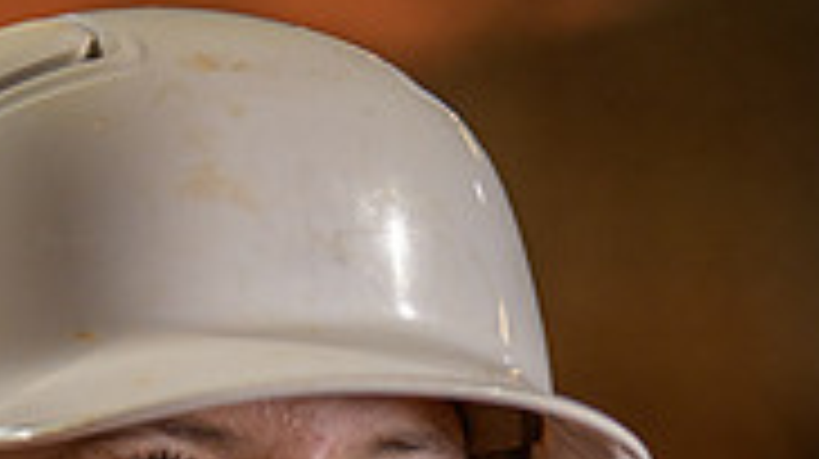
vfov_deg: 3.8
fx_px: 6856
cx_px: 194
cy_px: 878
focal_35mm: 316
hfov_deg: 6.8
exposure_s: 1/250
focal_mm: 122
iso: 400
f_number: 2.8
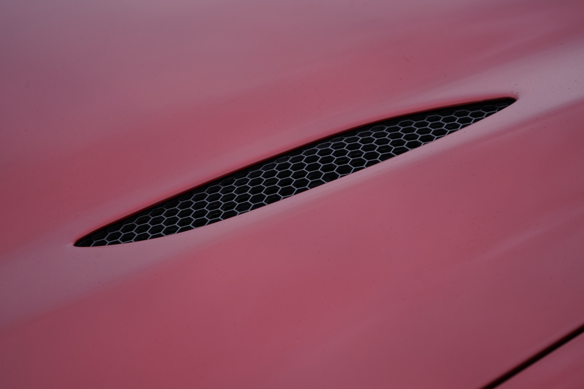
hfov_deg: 28.8
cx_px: 292
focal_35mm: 70
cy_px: 194
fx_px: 1135
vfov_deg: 19.5
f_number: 5.6
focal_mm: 70
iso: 160
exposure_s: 1/160
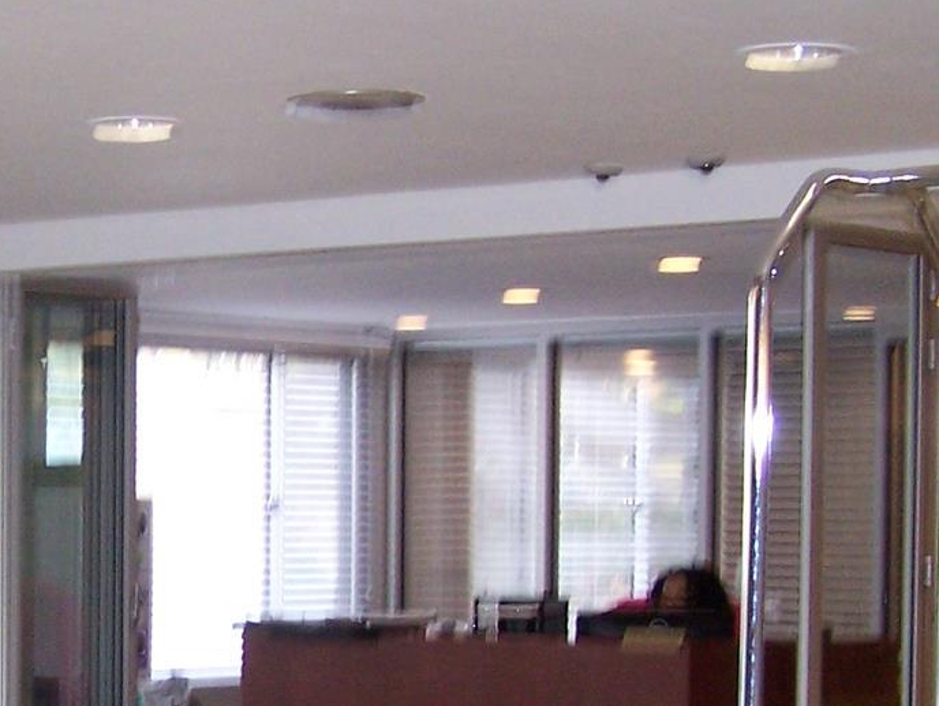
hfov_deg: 16.9
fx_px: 3067
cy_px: 670
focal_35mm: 113
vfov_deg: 13.0
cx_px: -54
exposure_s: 1/60
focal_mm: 6.3
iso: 140
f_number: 2.8
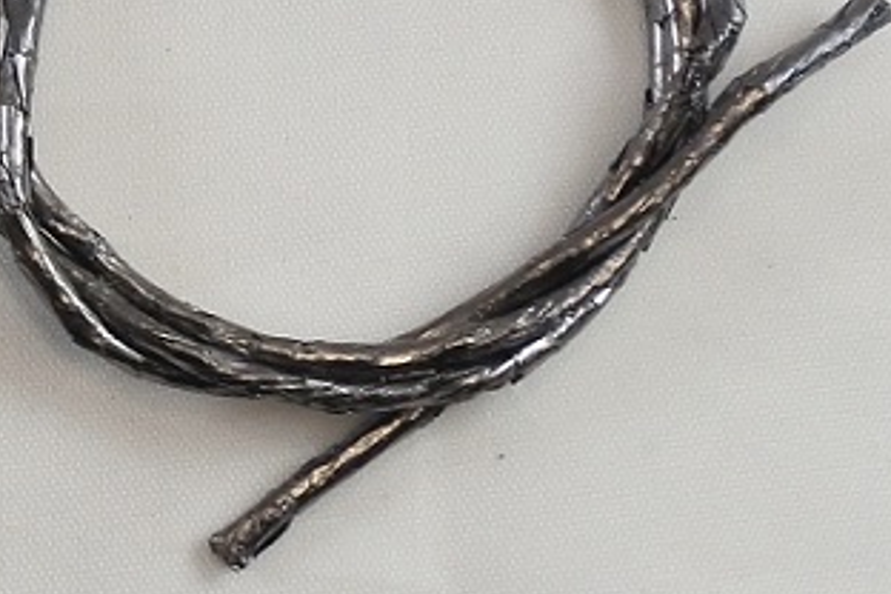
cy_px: -630
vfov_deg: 8.1
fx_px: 3984
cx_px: -822
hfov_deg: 11.6
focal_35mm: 161
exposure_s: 1/200
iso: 400
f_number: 4
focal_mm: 12.8
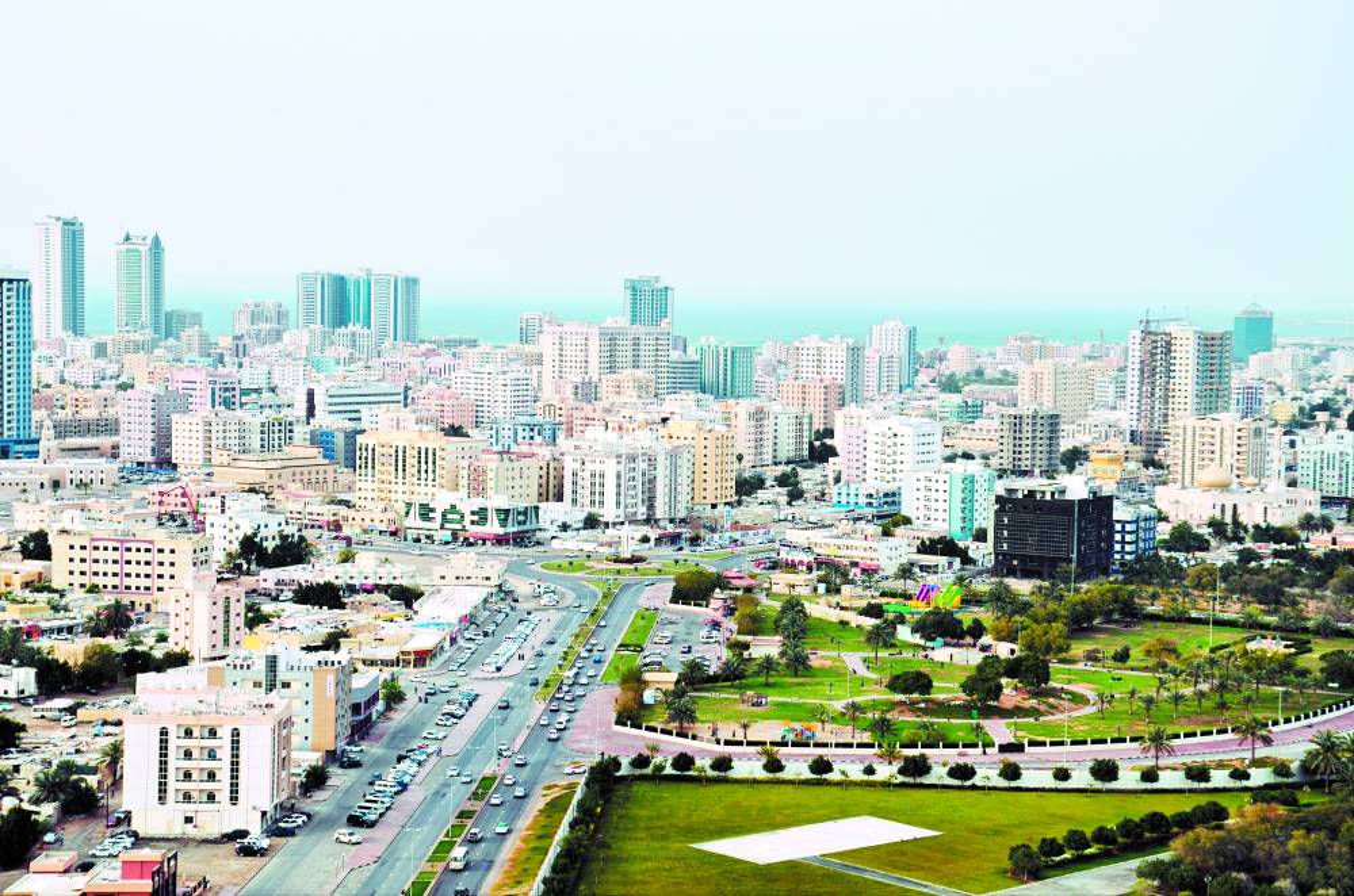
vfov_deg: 18.8
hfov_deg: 28.1
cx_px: 677
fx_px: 2702
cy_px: 448
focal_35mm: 72
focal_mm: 48
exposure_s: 1/250
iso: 125
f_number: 8
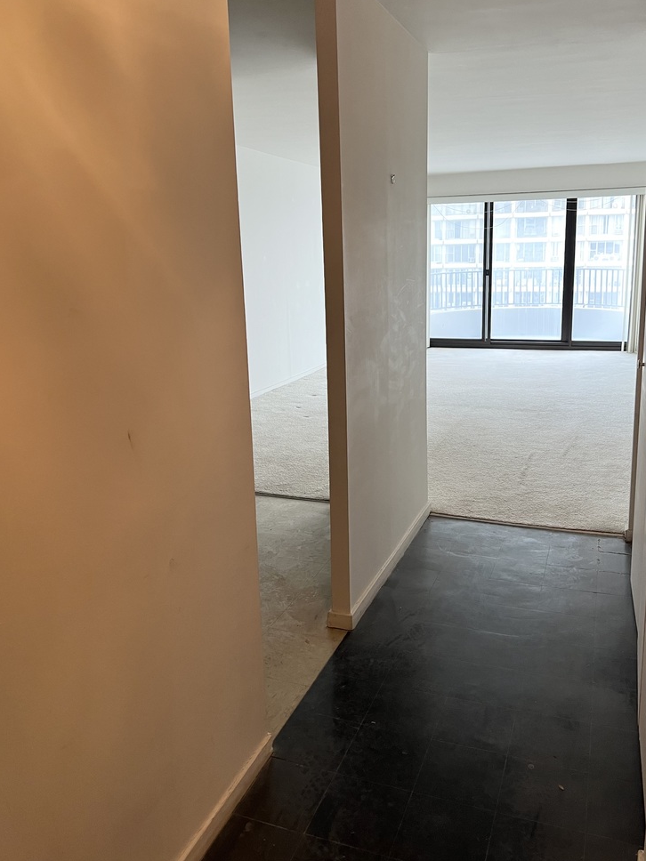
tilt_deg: -10.7
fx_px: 722
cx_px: 351
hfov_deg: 48.2
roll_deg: +0.7
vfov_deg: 61.5
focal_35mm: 29
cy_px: 382
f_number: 1.5
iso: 80
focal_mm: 5.7
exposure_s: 1/60
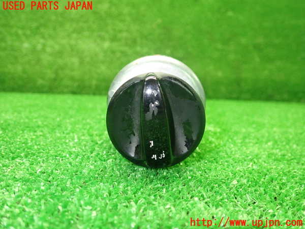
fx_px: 264
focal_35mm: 30
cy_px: 114
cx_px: 152
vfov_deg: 46.8
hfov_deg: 60.0
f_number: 2.3
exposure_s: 1/80
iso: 800
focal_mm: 5.5
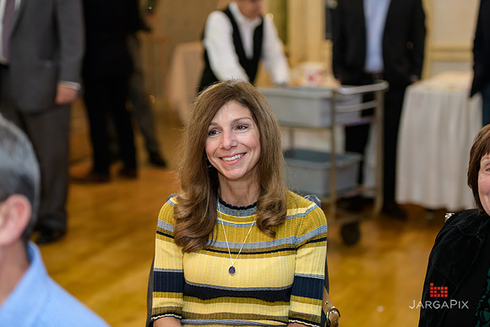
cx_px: 245
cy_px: 164
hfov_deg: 23.9
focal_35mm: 85
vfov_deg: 16.1
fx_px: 1157
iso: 1600
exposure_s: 1/125
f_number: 3.2
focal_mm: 85
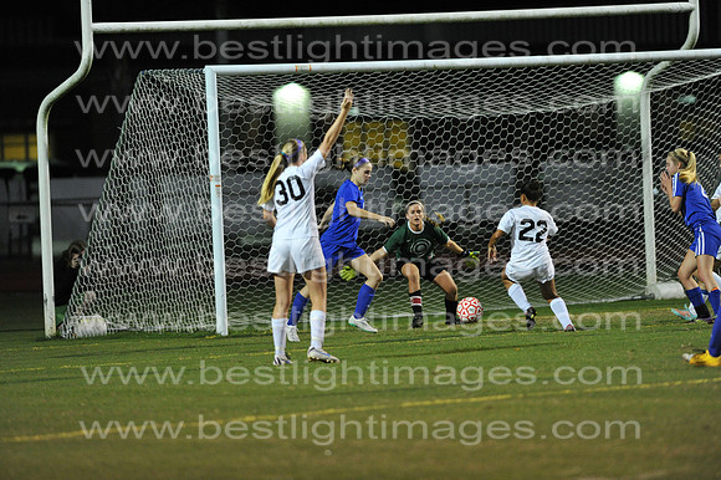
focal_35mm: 300
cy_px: 240
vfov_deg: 4.6
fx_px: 6005
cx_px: 360
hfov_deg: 6.9
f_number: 3.2
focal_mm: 300
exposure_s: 1/400
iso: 5000
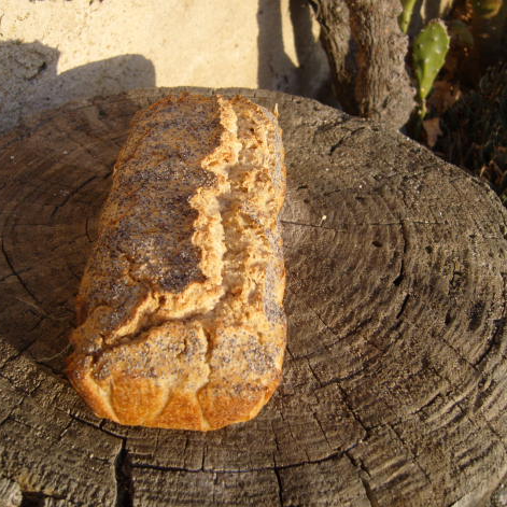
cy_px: 250
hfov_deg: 40.0
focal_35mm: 42
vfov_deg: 40.0
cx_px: 231
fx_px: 696
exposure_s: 1/125
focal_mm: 7.4
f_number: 7.1
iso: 80
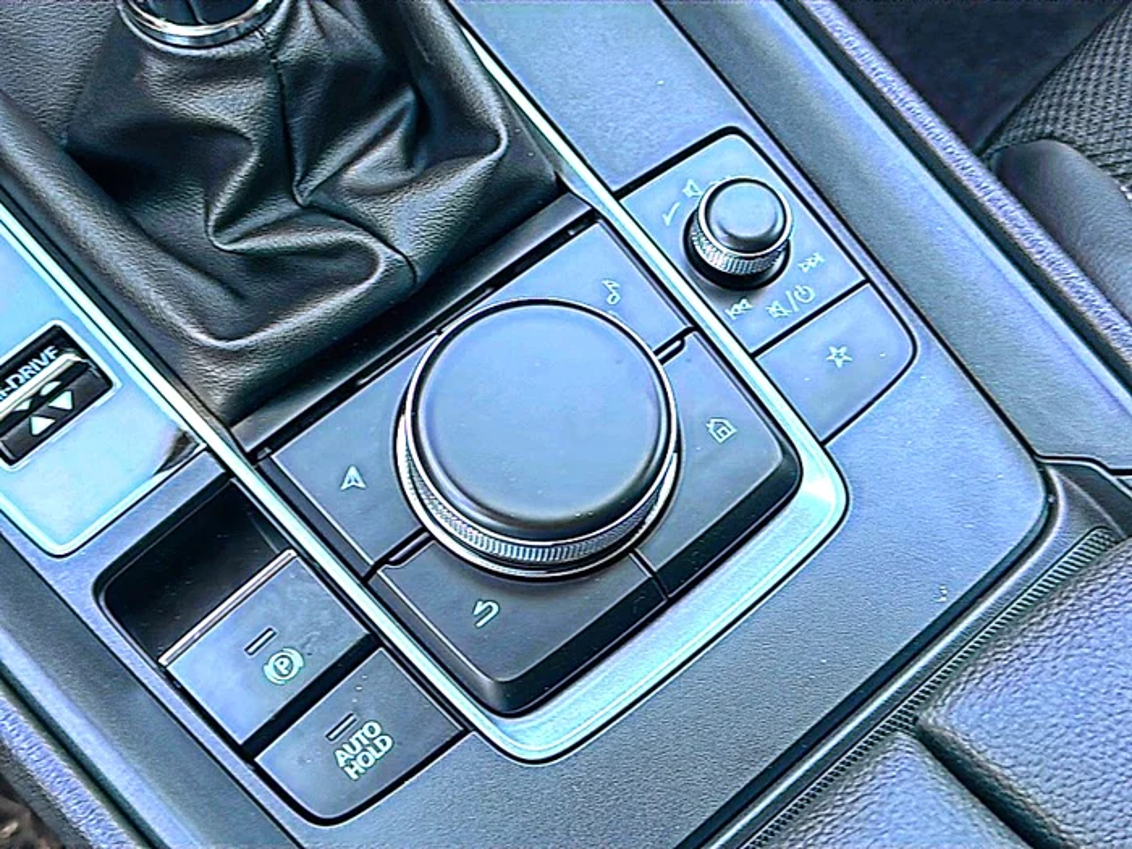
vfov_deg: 34.3
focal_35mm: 42
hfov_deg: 44.8
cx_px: 566
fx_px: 1373
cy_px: 424
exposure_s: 1/53
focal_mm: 6.86
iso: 50
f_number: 1.78
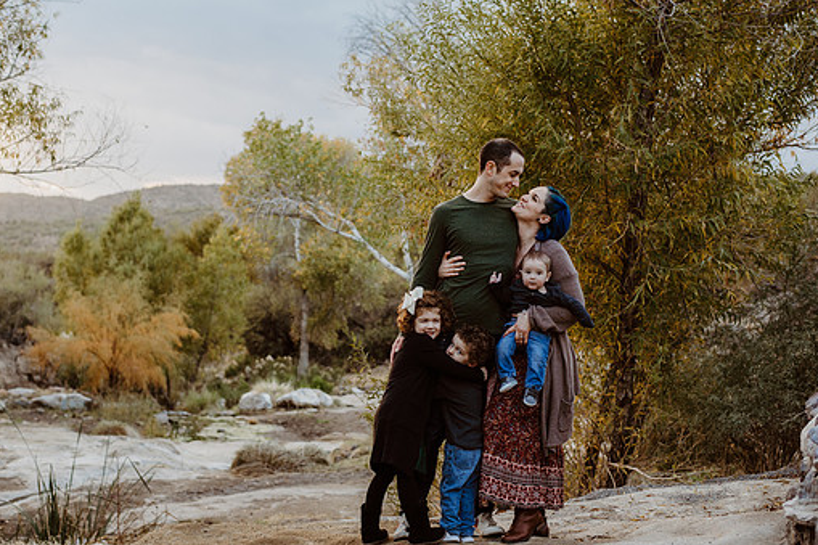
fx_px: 1295
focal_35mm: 57
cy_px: 279
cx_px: 371
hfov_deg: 35.0
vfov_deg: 23.8
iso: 400
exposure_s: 1/500
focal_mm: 50
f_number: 3.2
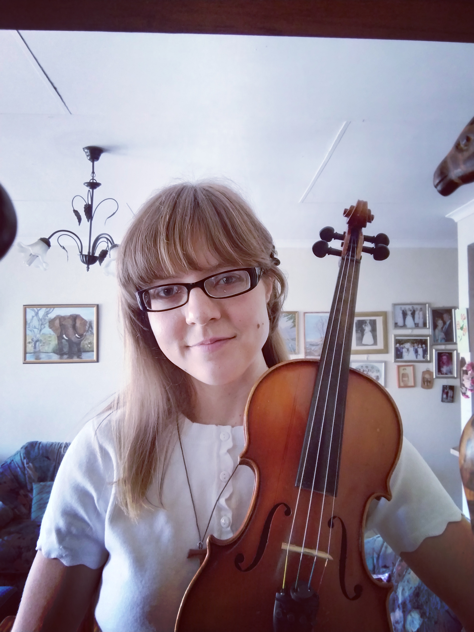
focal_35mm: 26
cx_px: 237
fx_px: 475
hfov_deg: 53.1
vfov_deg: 67.3
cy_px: 316
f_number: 2
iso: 606
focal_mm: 2.79
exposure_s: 1/24
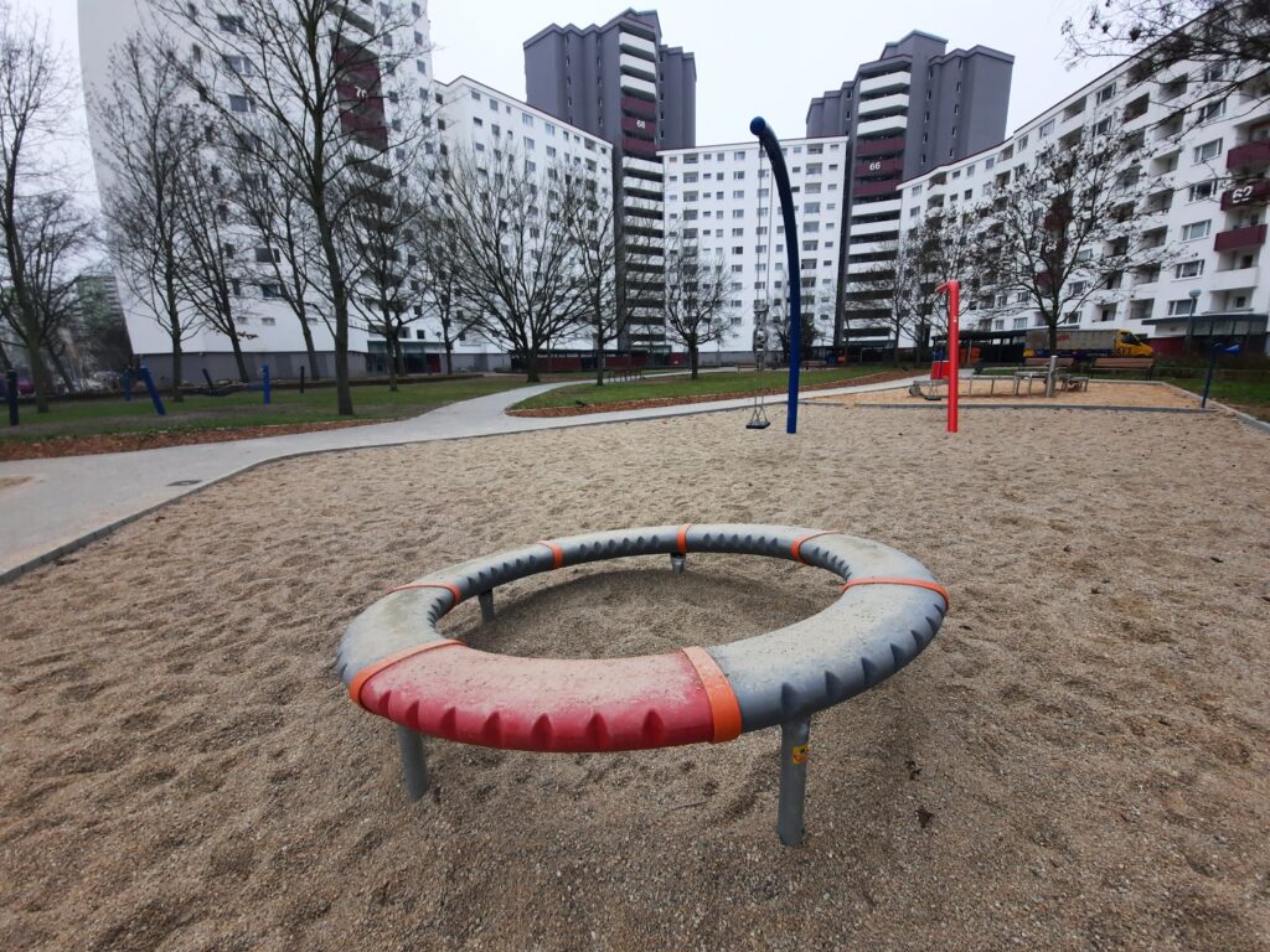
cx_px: 635
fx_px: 477
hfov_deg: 106.2
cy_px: 476
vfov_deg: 89.9
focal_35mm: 13
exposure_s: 1/100
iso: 50
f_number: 2.2
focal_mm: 1.74
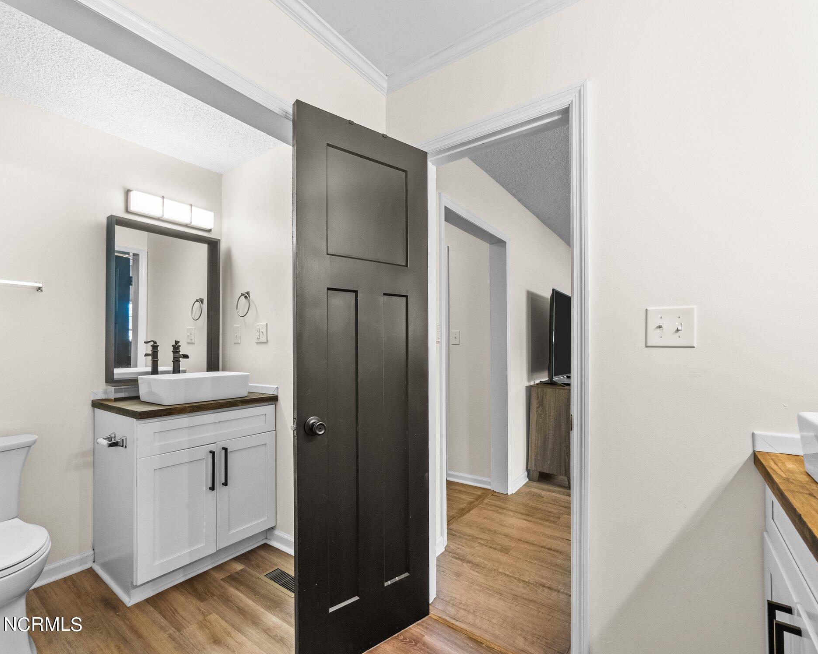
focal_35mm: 15
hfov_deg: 96.7
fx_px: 363
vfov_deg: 84.0
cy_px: 318
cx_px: 388
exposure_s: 1/4
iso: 400
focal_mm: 7
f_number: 4
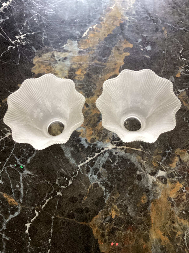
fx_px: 226
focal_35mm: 31
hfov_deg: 45.4
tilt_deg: -67.7
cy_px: 126
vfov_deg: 58.4
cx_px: 94
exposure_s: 1/60
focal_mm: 3.3
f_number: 2.4
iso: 200
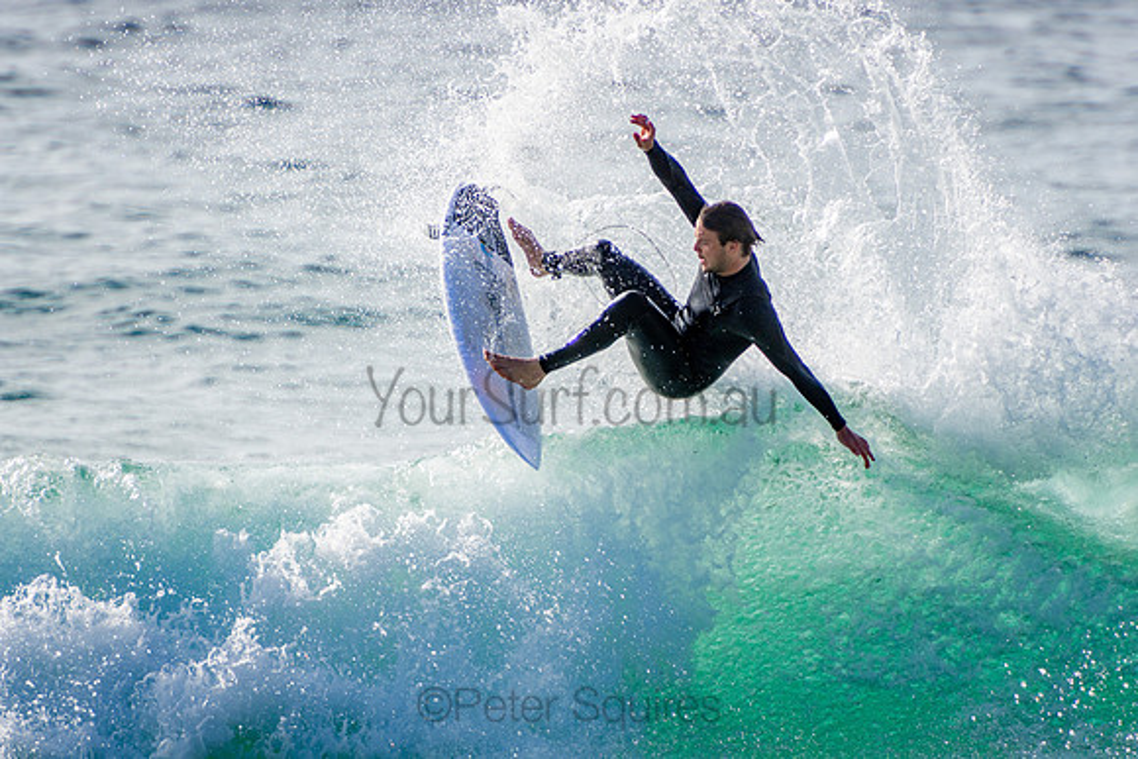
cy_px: 380
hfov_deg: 3.4
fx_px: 18970
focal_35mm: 600
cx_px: 569
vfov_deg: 2.3
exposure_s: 1/2000
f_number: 5.6
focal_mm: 400
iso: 250
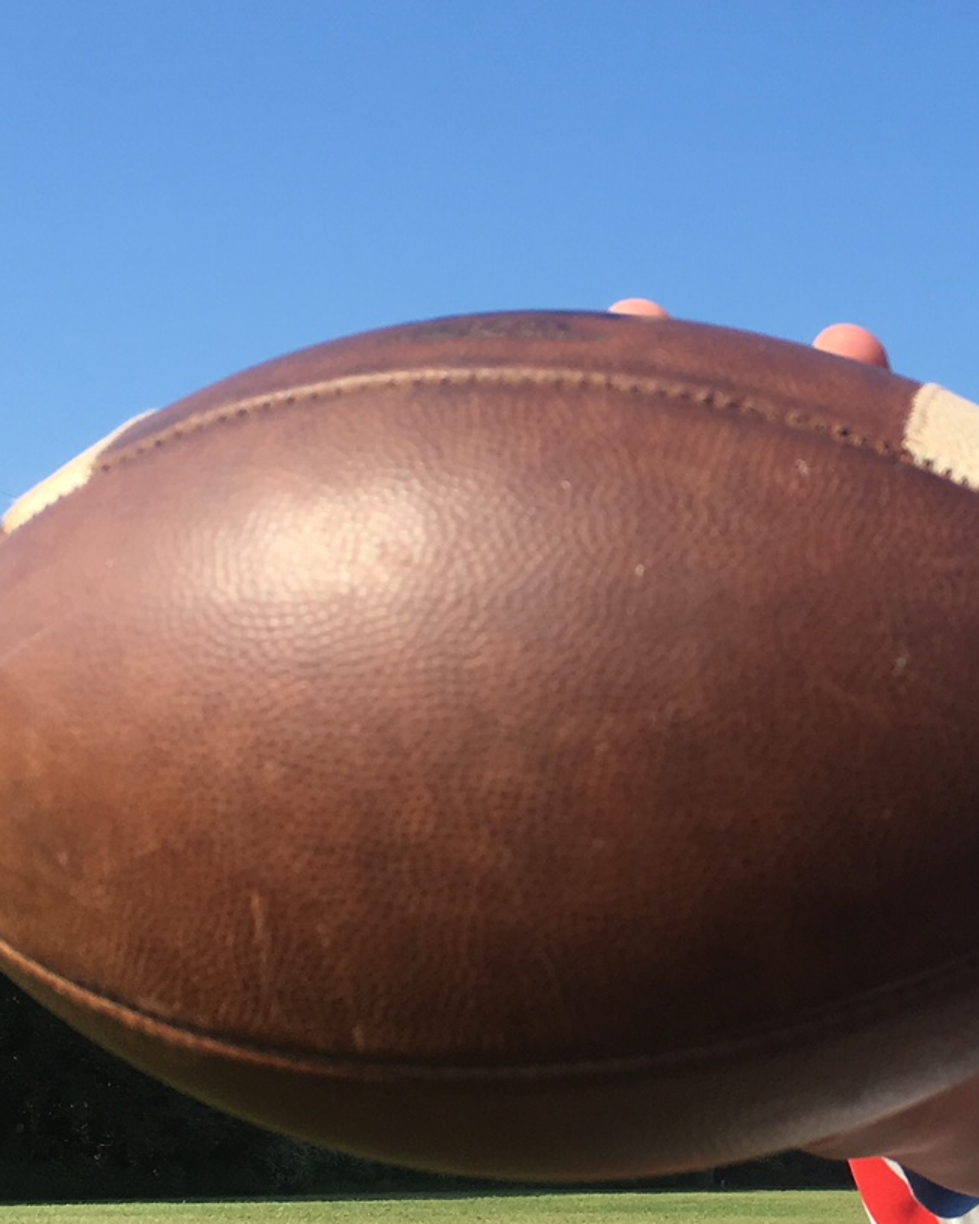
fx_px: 2535
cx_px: 838
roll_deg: -0.3
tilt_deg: +11.5
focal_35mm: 70
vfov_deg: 27.1
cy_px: 671
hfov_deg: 21.5
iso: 25
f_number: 2.2
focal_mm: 4.15
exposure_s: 1/1166
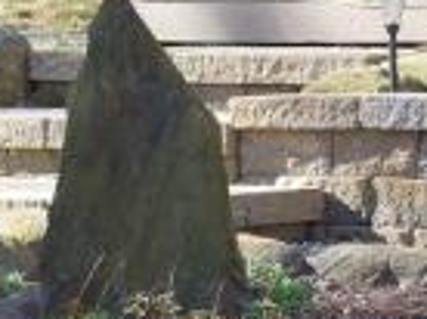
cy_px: 248
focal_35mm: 295
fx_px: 3633
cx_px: 9
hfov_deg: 6.7
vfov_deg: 5.0
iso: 80
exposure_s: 1/100
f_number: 4.2
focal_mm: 12.5
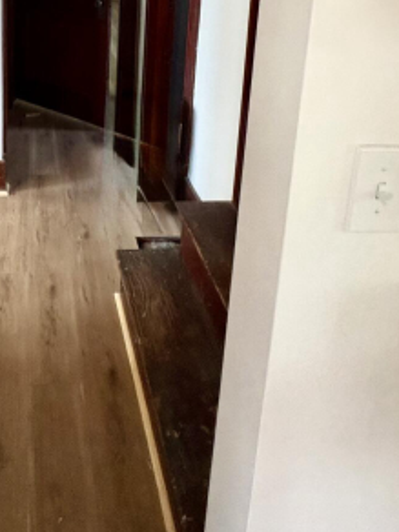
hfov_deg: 41.3
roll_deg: -0.3
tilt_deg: -12.1
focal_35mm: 32
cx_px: 53
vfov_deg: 46.8
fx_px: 492
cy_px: -6
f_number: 2.2
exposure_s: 1/60
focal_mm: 2.22
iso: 500
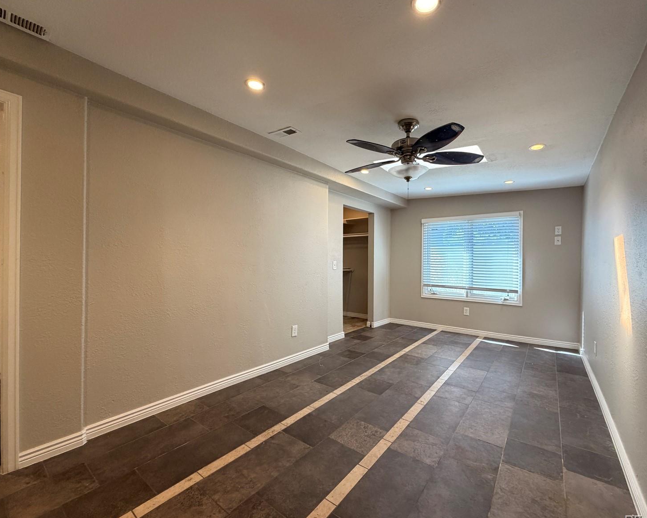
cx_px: 342
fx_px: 287
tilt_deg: +1.1
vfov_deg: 84.0
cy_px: 263
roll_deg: +0.1
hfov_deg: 96.7
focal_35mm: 15
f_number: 2.2
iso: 320
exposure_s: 1/120
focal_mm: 2.22
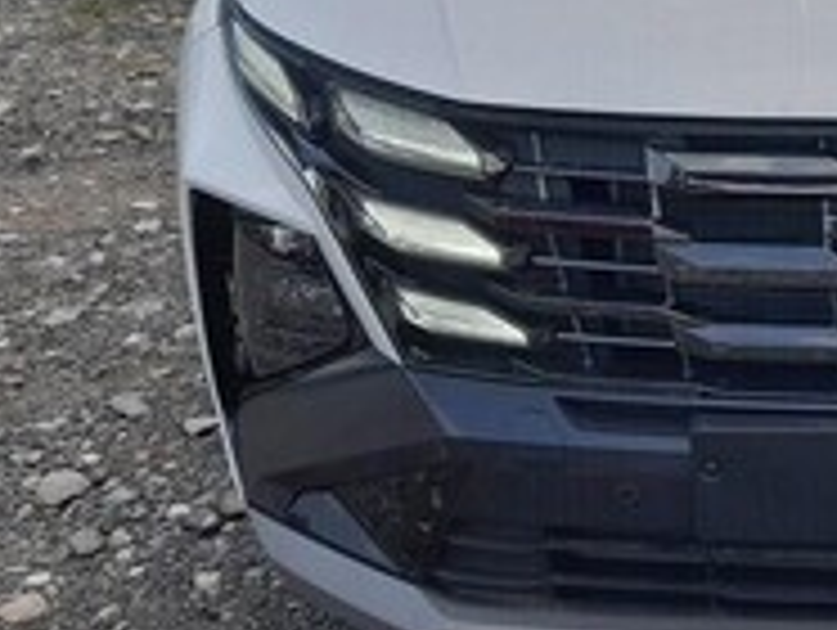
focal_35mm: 74
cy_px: 79
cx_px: 976
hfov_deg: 24.1
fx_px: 1792
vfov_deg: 19.6
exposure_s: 1/701
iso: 20
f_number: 2
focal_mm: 4.6
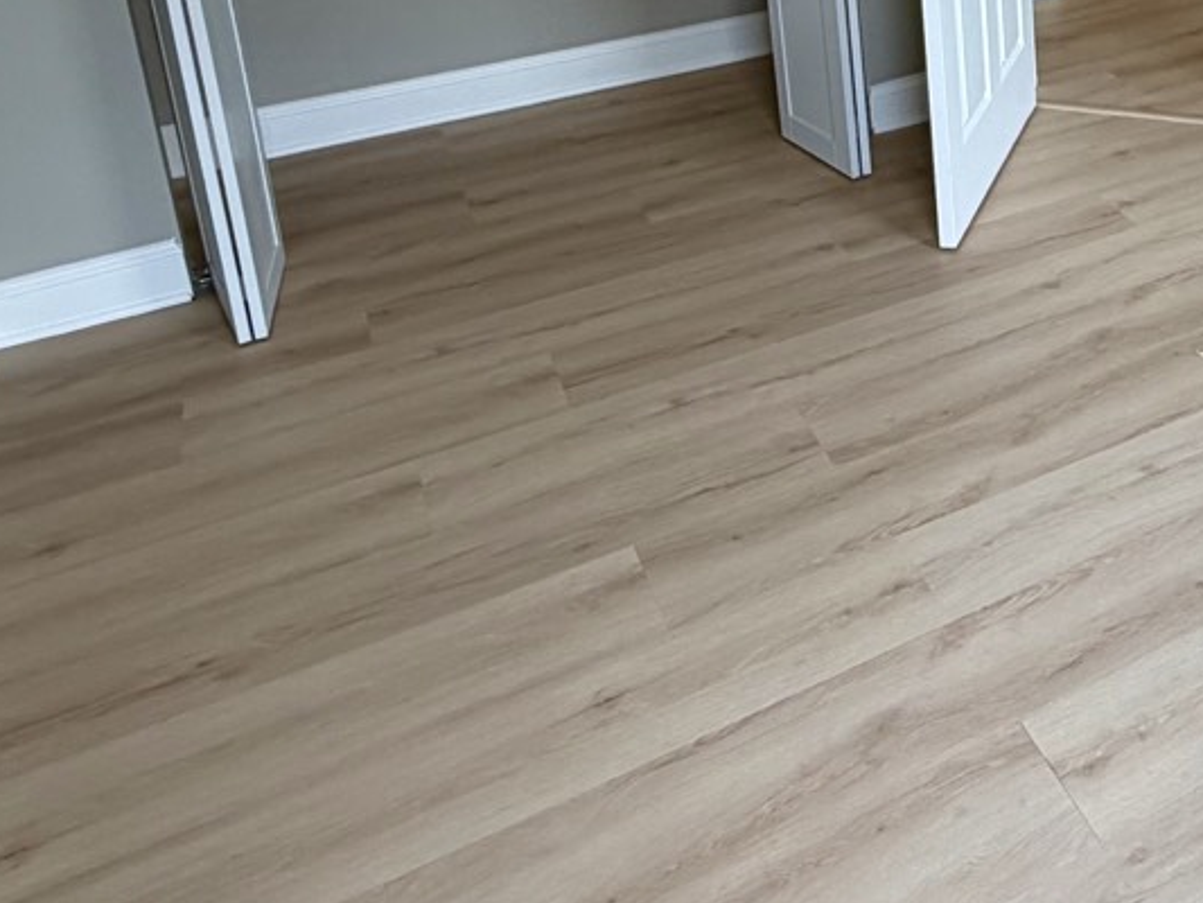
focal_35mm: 42
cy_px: -108
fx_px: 1460
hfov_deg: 39.3
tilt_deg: -14.3
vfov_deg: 30.5
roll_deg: +0.9
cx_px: 1214
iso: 80
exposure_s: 1/120
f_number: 2.2
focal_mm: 2.22
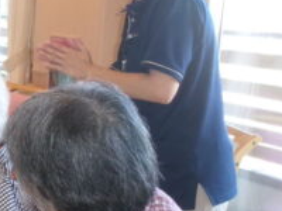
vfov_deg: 17.5
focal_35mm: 84
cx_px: -48
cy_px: 151
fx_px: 684
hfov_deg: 21.7
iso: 274
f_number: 3.9
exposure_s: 1/34
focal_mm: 5.1
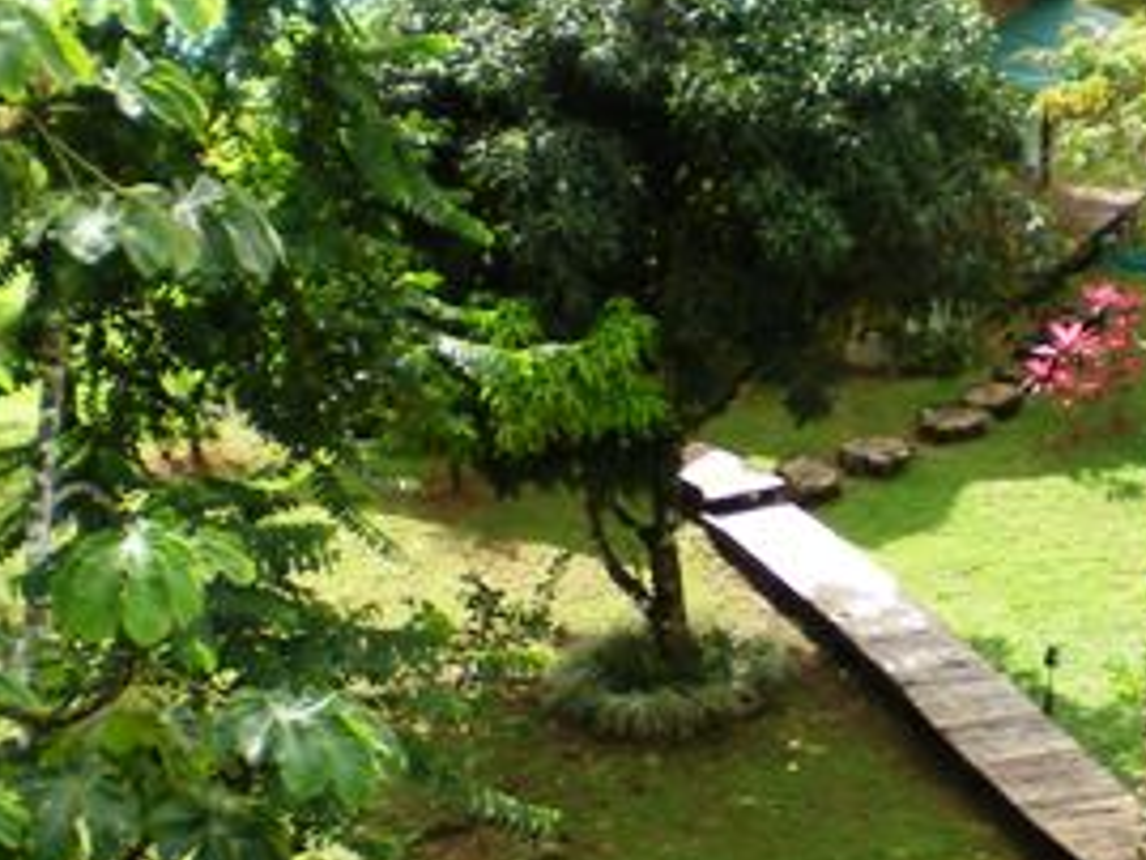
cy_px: 553
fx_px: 3743
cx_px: 1005
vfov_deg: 13.1
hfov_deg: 17.2
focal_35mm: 113
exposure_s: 1/212
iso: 64
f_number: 3.1
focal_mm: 6.3
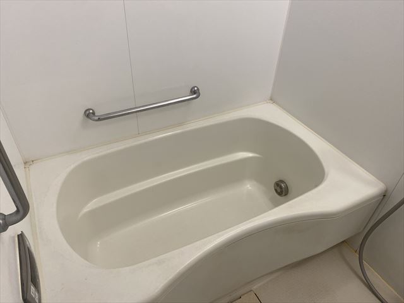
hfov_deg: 67.3
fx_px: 303
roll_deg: -1.8
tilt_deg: -40.1
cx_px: 202
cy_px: 152
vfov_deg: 53.1
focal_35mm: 26
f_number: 1.8
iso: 125
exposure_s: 1/100
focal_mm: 4.25
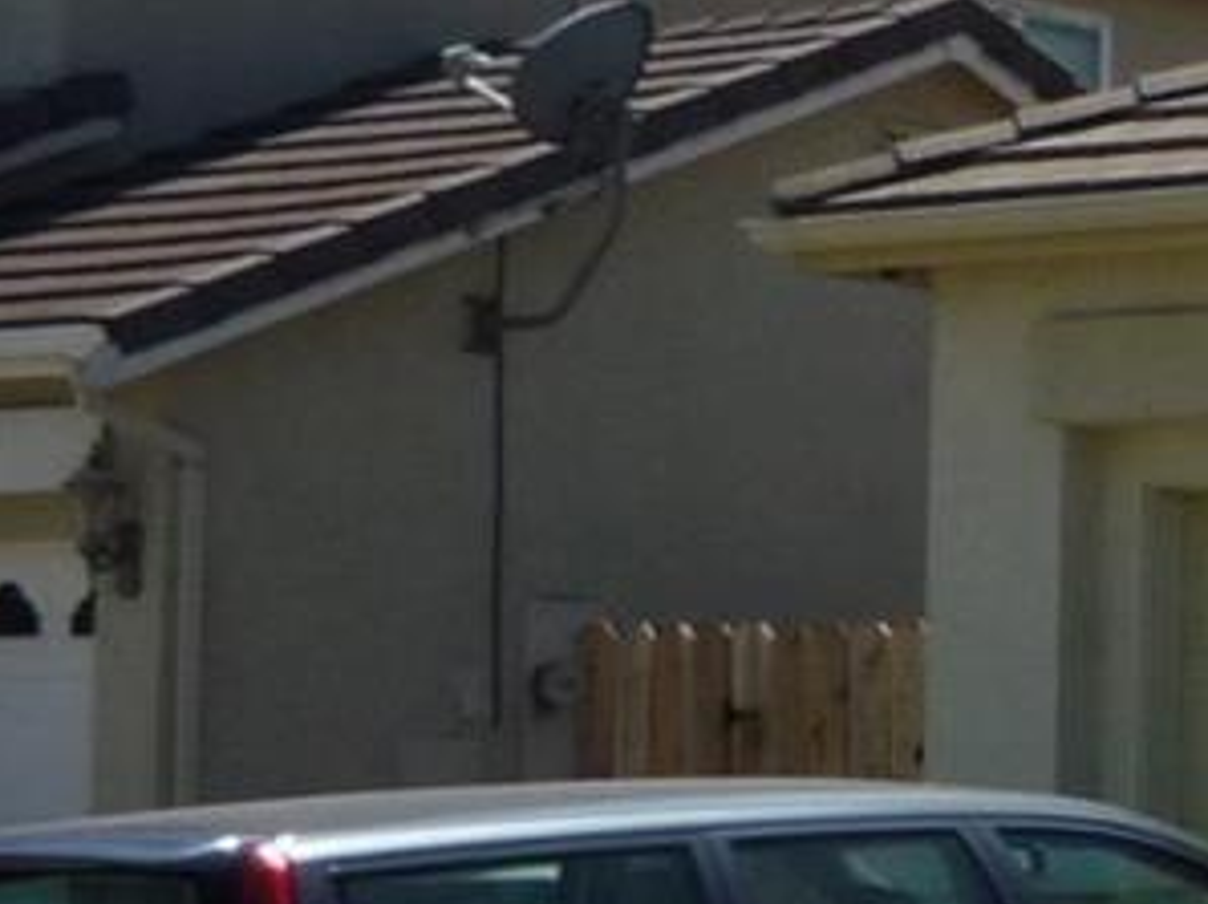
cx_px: 3024
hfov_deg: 10.8
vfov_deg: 9.7
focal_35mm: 151
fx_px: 5265
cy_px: 912
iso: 100
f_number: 5.6
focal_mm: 5.2
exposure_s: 1/500
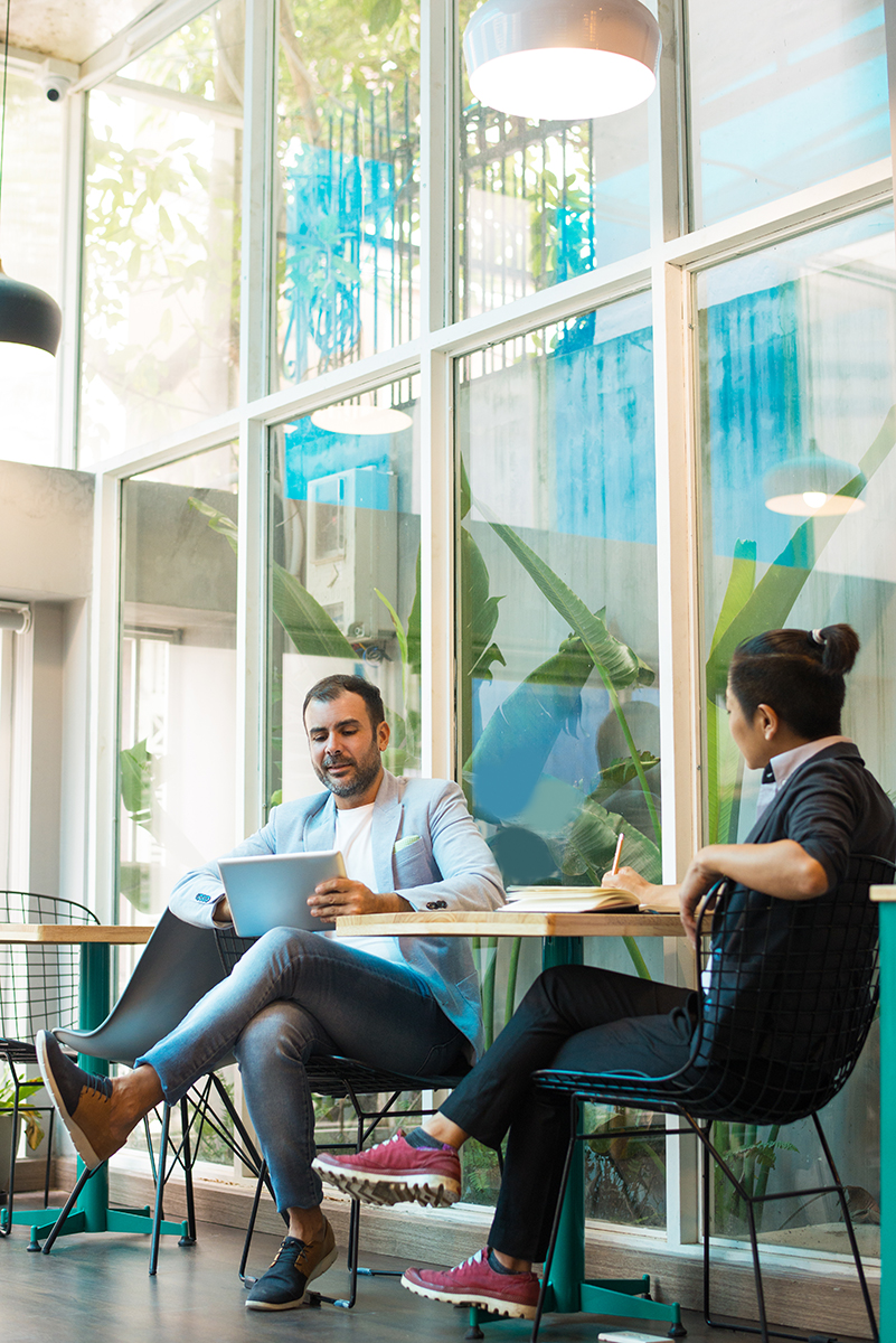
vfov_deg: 34.5
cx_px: 448
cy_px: 672
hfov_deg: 23.4
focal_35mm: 58
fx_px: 2163
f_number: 2.8
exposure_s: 1/100
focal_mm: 58
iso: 500
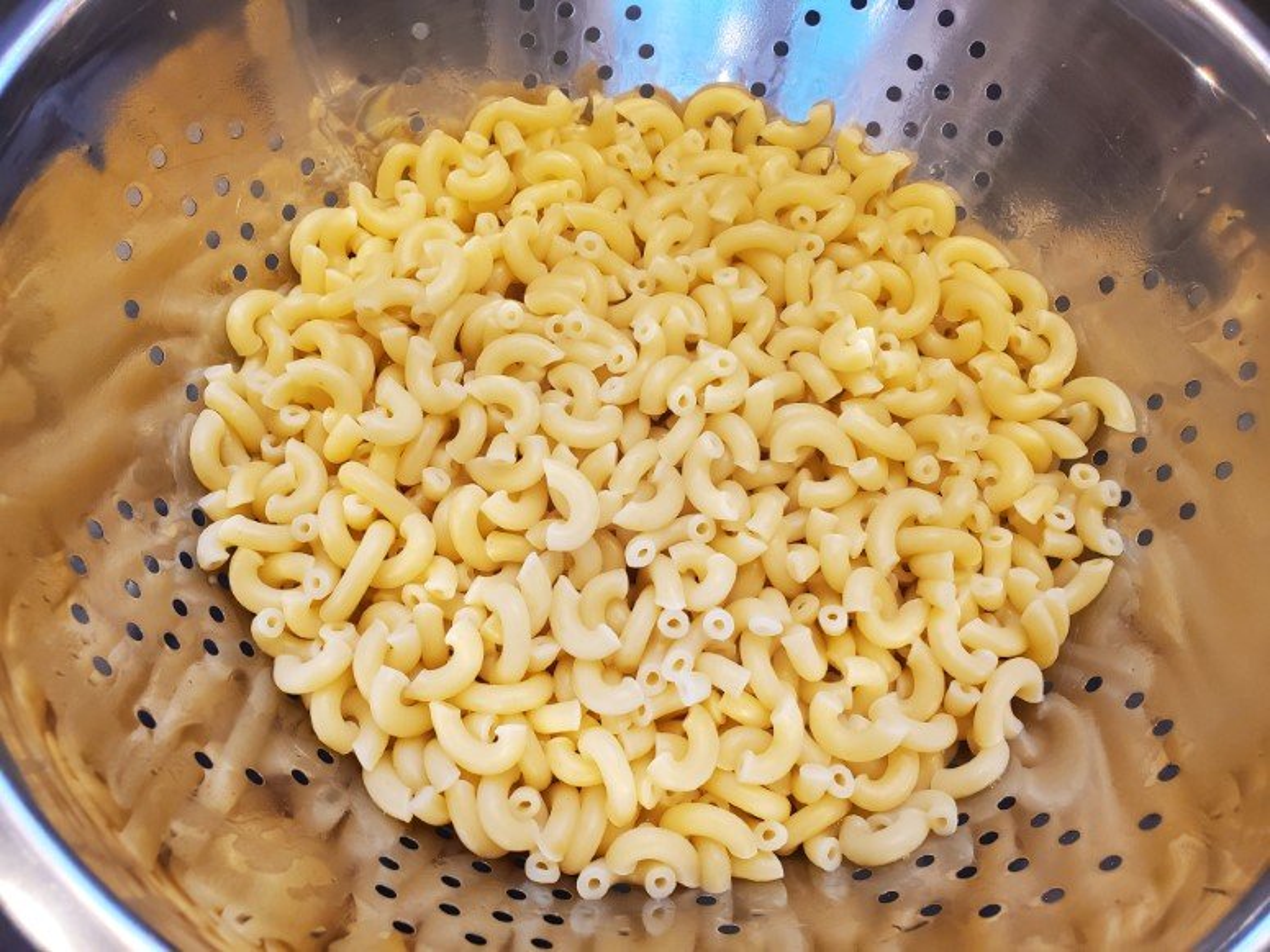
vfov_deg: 53.1
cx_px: 635
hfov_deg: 67.3
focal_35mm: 26
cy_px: 476
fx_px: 954
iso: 250
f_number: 2.4
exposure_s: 1/39
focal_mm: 4.3
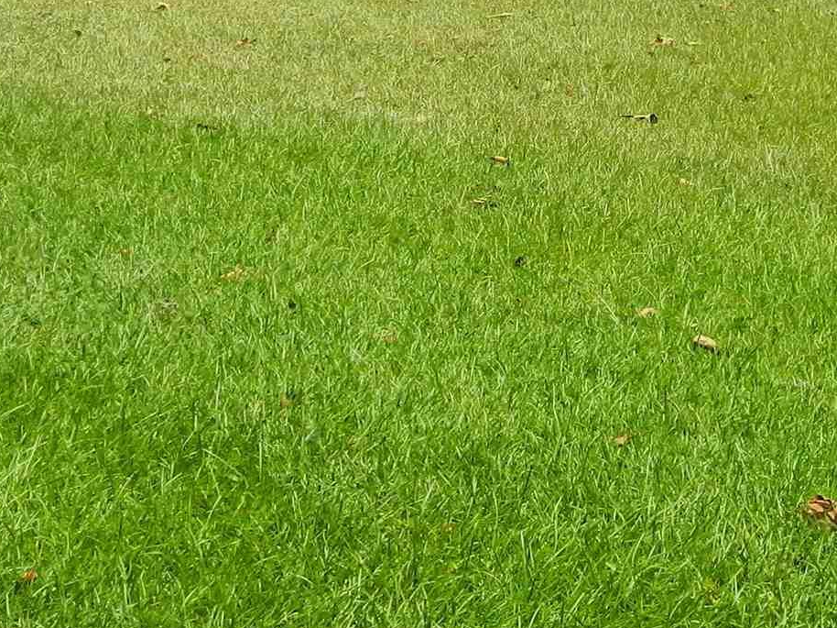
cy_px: 186
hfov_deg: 12.5
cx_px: 544
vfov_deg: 9.4
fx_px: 3819
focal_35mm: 158
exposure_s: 1/640
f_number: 3.6
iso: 80
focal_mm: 8.4
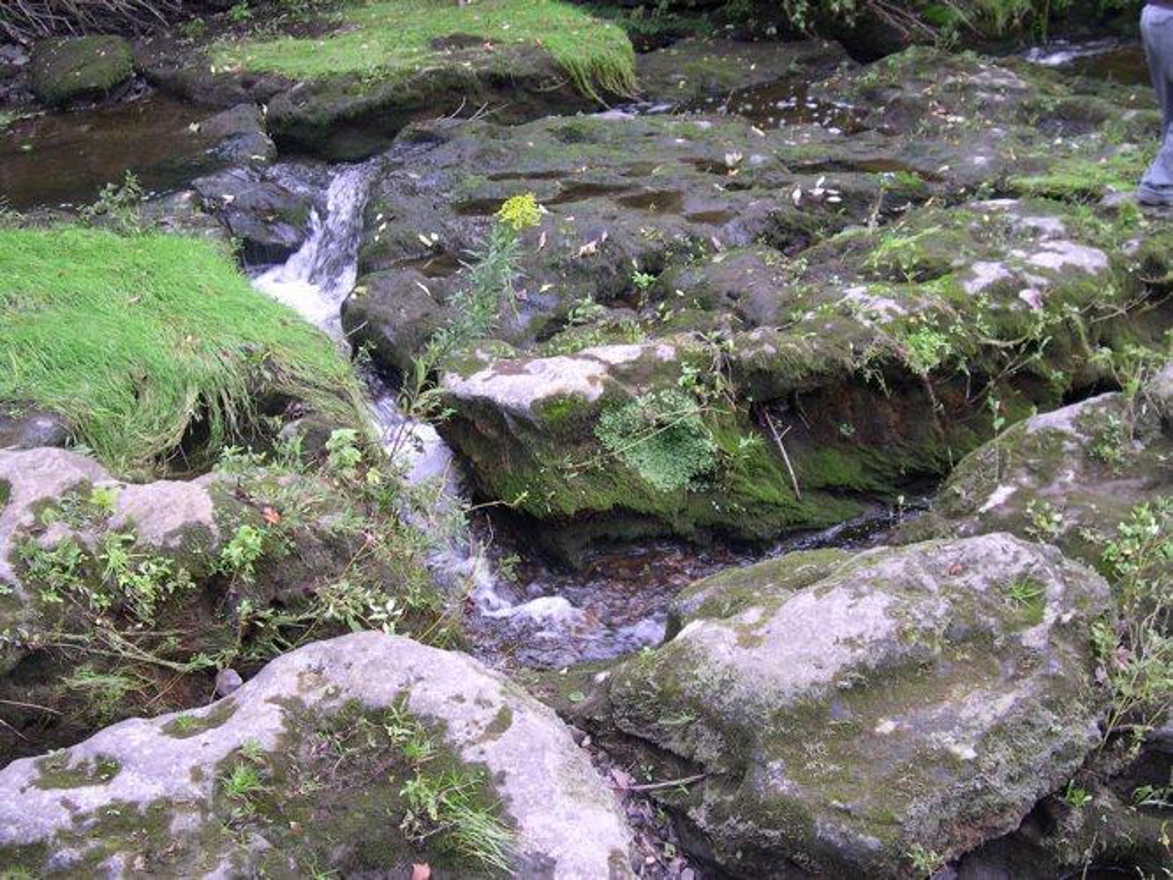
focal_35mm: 38
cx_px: 586
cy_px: 440
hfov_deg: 49.0
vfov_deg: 37.7
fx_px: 1288
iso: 100
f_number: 2.8
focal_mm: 8
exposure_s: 1/69
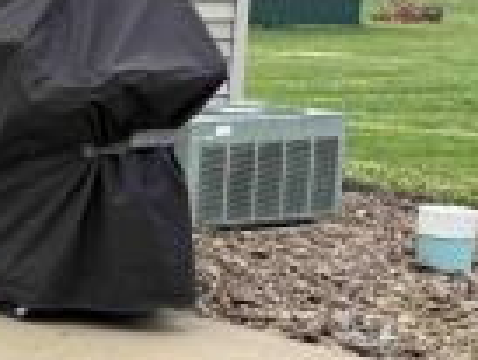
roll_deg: -1.4
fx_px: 1617
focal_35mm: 117
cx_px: -337
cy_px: 283
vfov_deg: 12.6
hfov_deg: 15.0
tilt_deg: -16.8
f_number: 1.78
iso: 80
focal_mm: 6.76
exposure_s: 1/1949
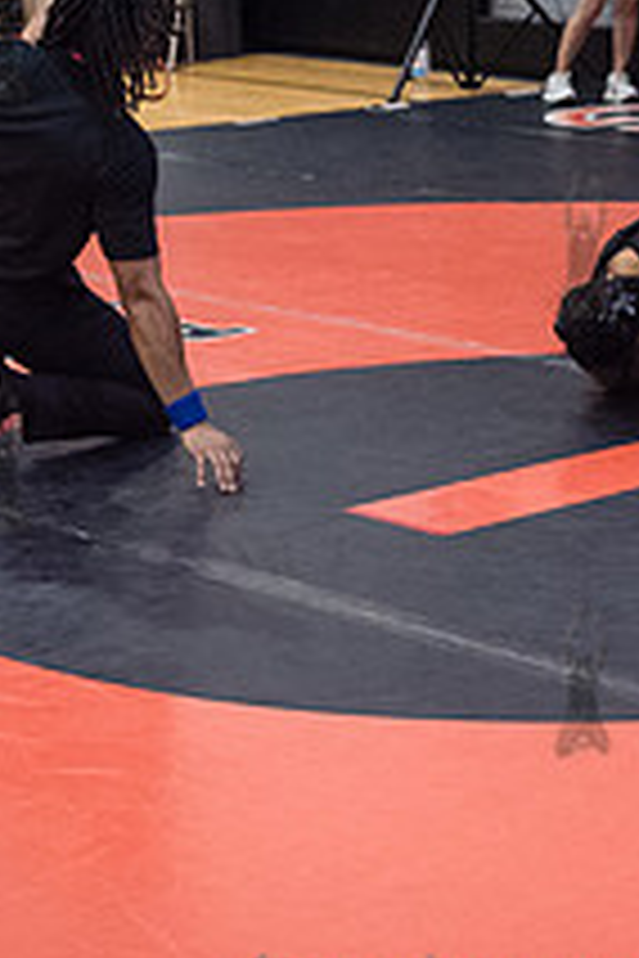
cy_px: 405
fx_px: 3088
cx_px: 688
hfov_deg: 11.6
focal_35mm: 116
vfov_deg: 17.6
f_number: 3.2
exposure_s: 1/400
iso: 5000
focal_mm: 35
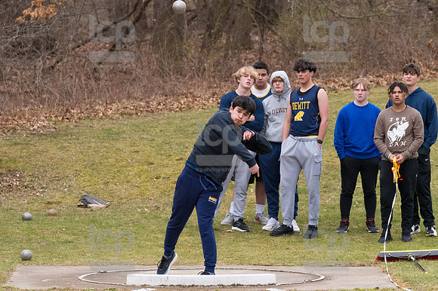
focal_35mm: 202
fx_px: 2456
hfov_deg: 10.2
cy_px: 146
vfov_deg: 6.8
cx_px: 219
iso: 2000
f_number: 5
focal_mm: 135
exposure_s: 1/1600
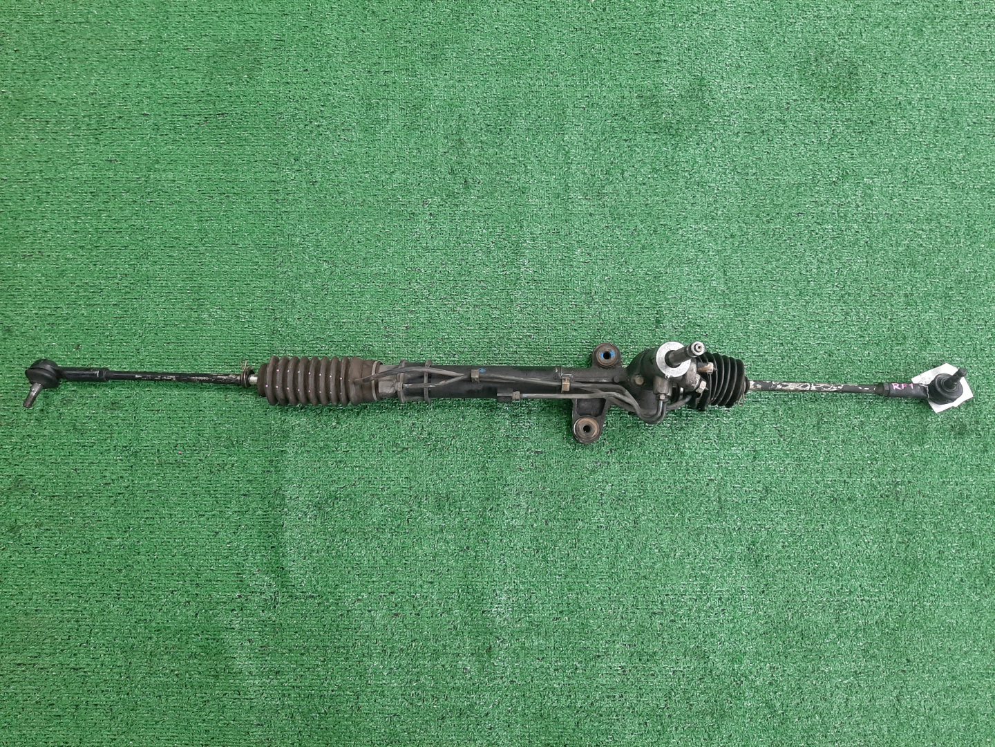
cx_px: 498
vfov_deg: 53.1
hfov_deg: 67.3
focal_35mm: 26
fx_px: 747
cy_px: 374
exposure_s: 1/50
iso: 120
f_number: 1.7
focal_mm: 3.93
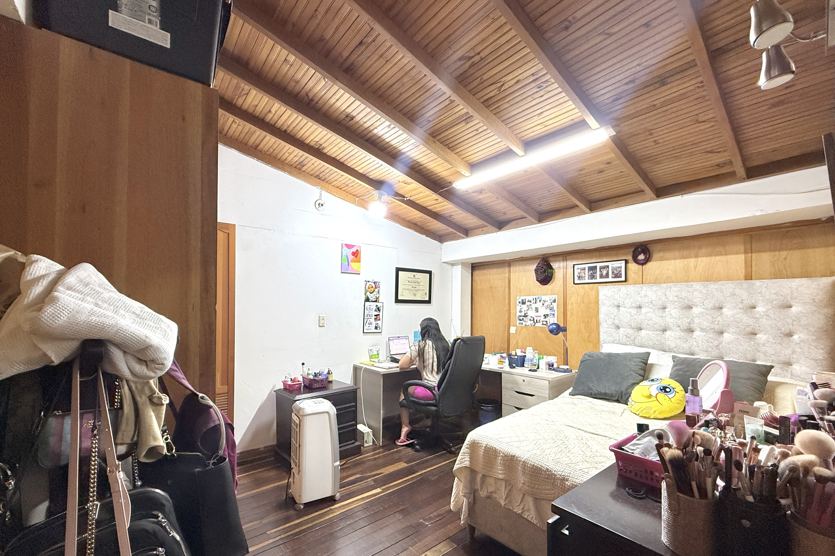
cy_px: 304
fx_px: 348
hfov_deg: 100.4
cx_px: 407
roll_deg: -0.5
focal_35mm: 15
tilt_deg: +0.4
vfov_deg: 77.1
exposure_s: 1/120
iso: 400
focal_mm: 2.22
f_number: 2.2
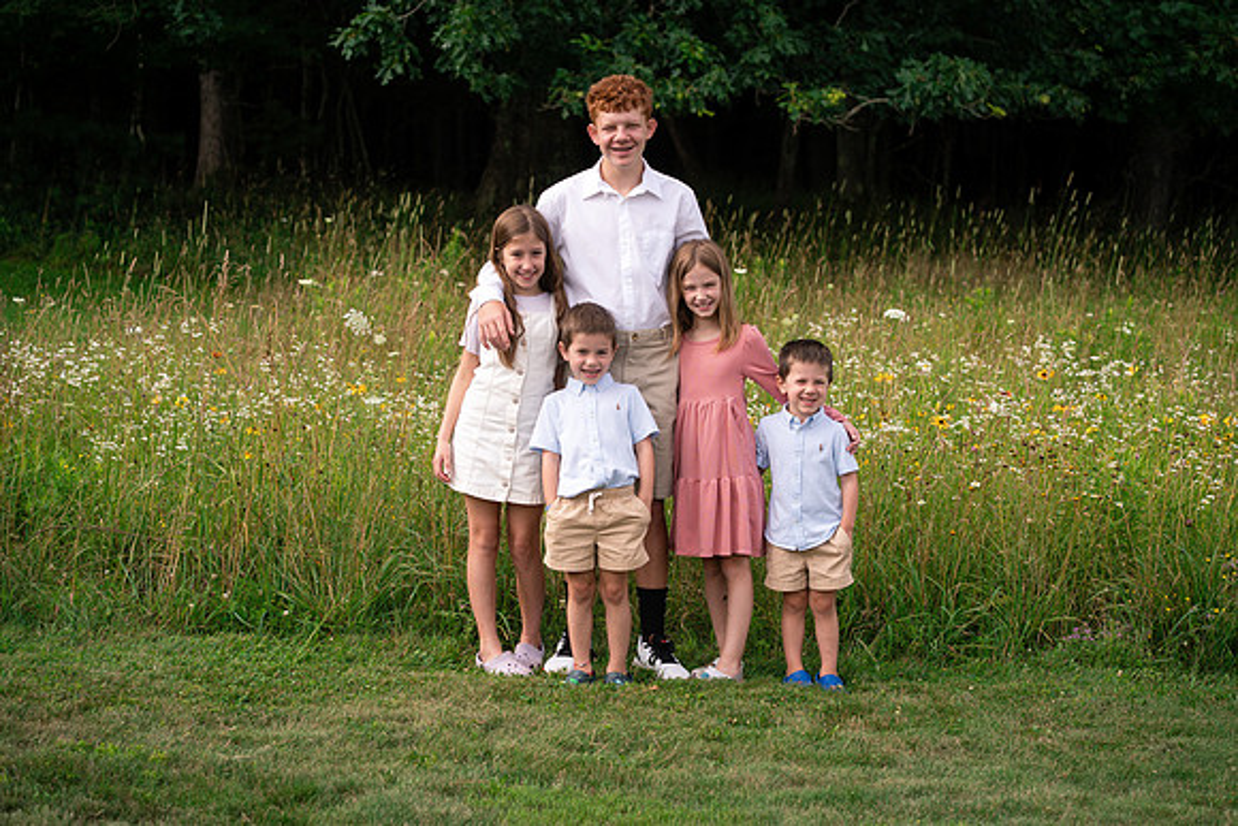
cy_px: 413
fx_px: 2924
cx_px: 619
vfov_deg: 16.1
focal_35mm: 85
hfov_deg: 23.9
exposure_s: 1/1000
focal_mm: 85
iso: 200
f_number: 4.5
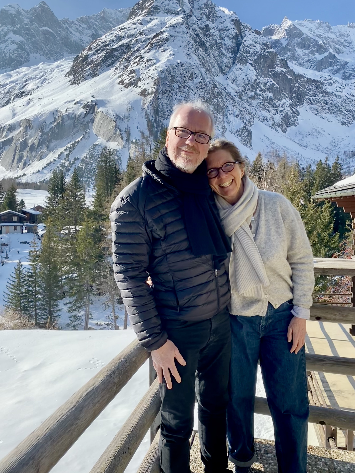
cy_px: 236
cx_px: 178
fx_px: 356
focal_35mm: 26
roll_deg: -1.2
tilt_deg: -5.1
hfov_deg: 53.1
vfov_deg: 67.3
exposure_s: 1/1927
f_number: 1.8
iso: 32
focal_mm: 4.25
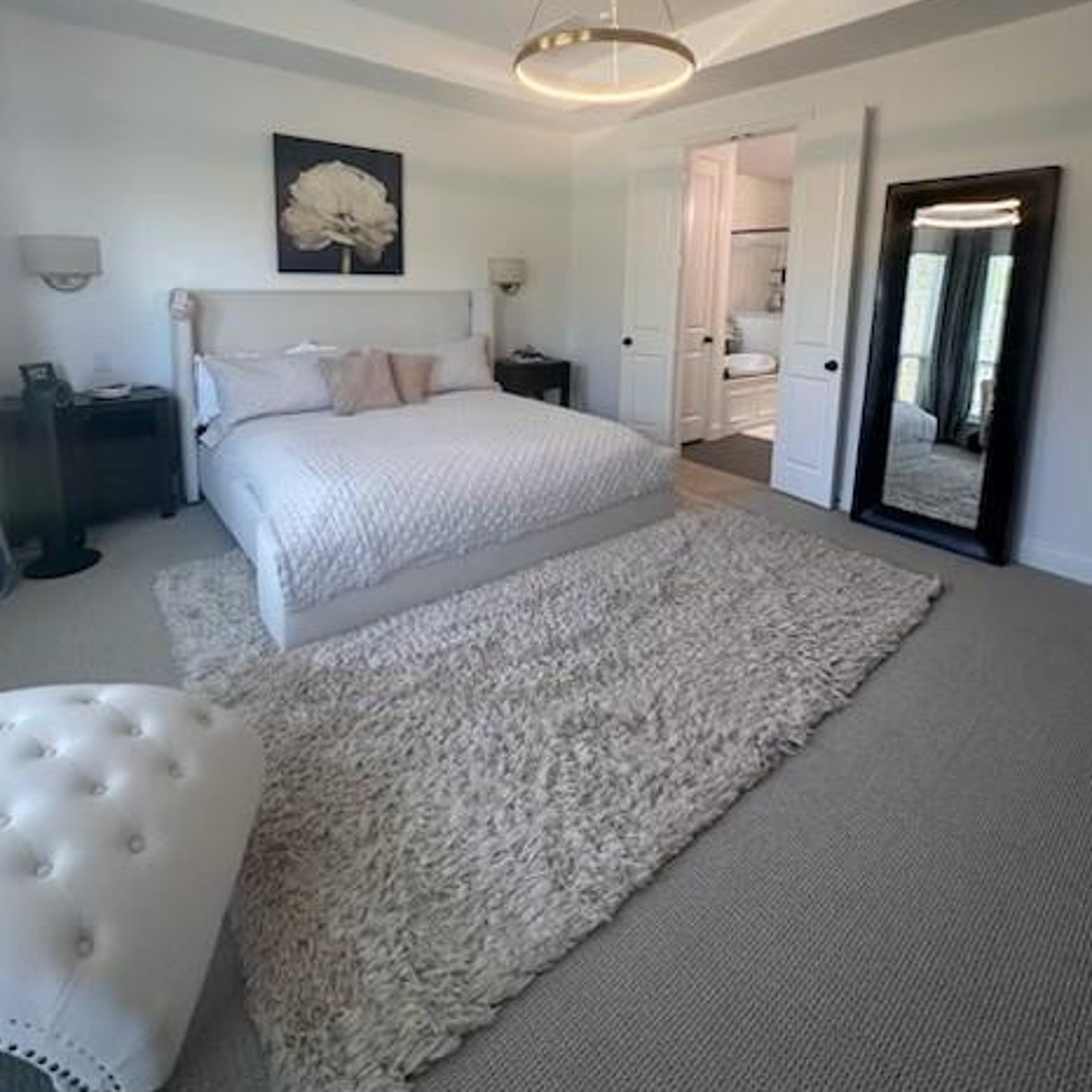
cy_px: 363
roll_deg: -2.1
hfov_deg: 84.0
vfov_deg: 81.1
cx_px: 544
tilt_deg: -9.0
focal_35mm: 17
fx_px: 607
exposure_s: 1/120
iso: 200
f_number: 2.2
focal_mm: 2.22
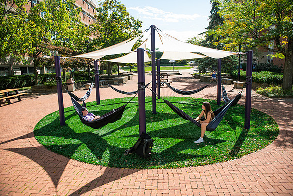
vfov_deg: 53.2
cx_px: 146
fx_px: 195
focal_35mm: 24
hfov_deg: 73.7
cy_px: 98
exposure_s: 1/400
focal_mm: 24
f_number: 3.5
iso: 50
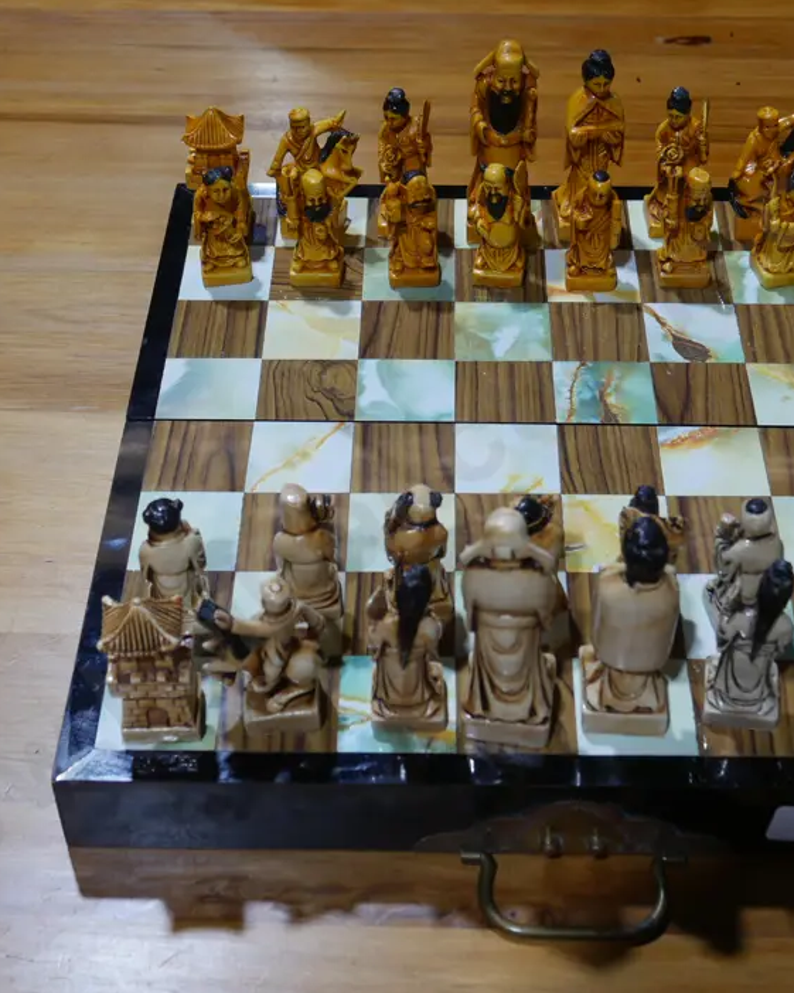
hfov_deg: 26.7
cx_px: 423
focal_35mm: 57
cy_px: 483
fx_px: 1674
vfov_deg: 33.0
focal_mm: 20
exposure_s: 1/80
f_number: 4.5
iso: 200
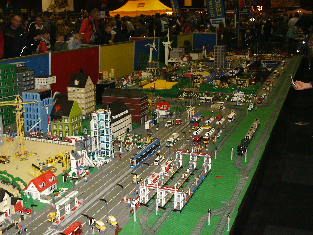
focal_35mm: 46
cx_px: 131
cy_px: 97
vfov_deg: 31.5
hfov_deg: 41.1
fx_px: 416
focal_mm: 7.21
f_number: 3
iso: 200
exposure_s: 1/45
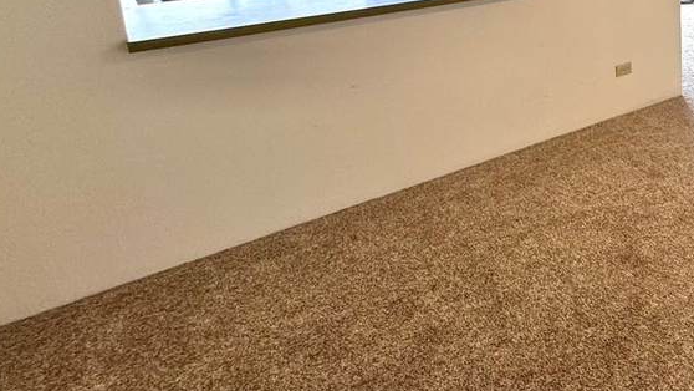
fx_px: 644
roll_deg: +0.4
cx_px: 723
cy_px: -12
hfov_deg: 45.7
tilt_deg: -11.1
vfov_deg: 30.9
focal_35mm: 35
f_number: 2.2
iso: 200
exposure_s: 1/120
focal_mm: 2.22
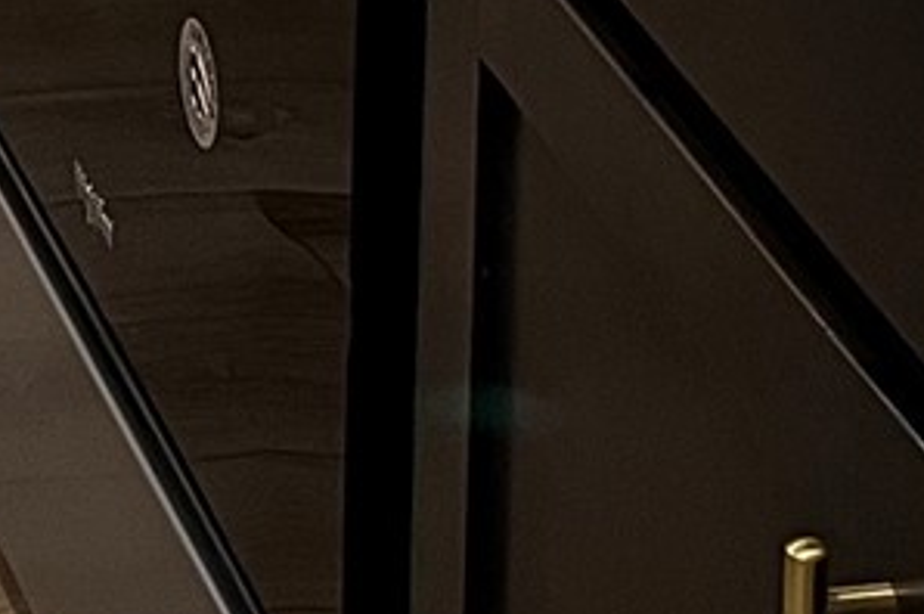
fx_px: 4769
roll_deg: -0.2
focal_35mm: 186
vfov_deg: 6.2
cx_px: -332
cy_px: -1721
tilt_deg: -5.3
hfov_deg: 10.8
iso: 80
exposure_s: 1/60
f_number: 1.6
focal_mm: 5.1
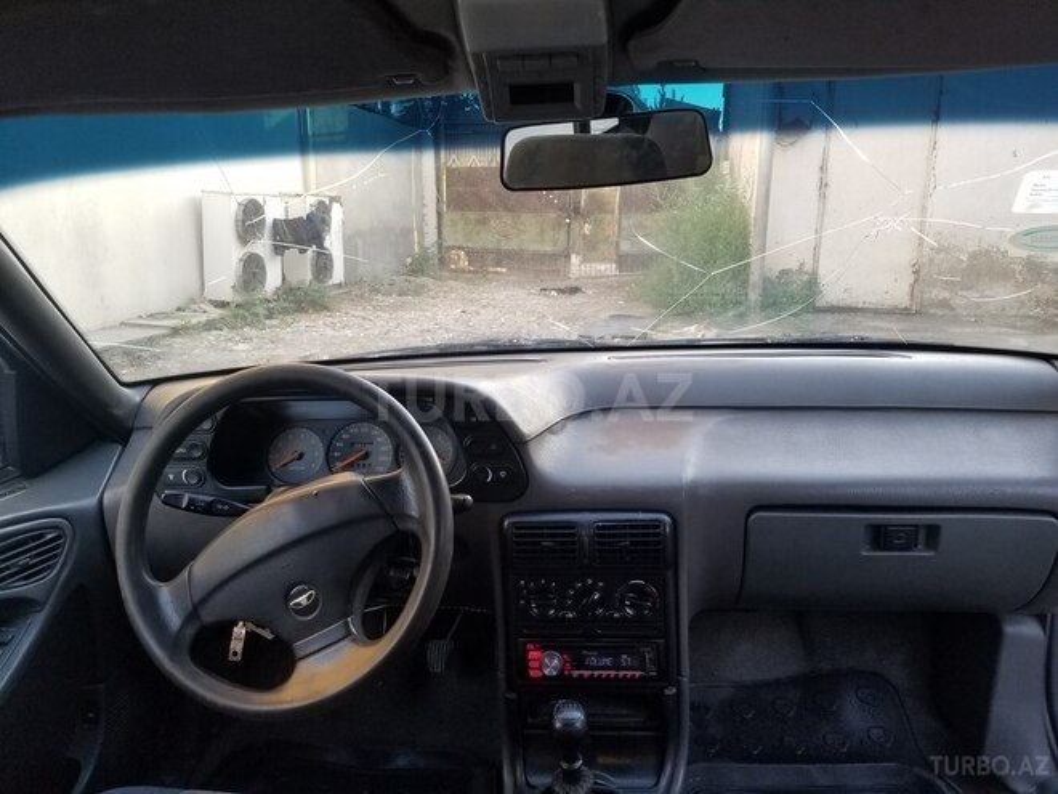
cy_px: 397
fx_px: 795
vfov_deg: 53.1
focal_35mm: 26
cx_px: 529
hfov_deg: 67.3
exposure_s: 1/50
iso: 64
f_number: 1.7
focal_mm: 4.2
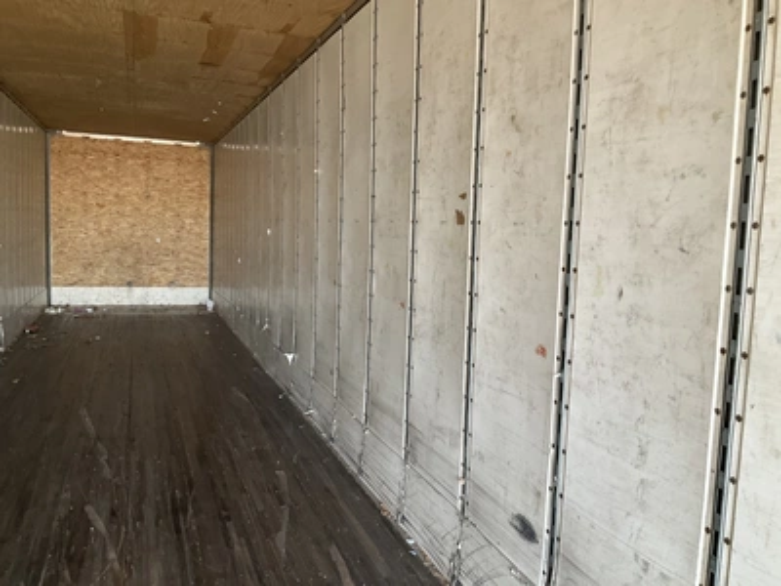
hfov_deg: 61.7
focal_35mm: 29
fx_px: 654
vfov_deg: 48.2
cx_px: 390
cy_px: 293
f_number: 1.8
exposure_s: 1/75
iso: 64
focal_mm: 3
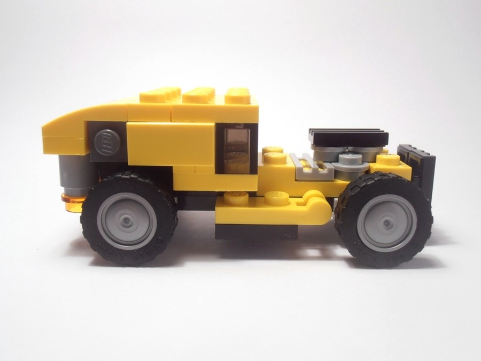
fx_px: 514
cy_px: 180
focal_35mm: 37
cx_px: 240
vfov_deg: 38.7
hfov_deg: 50.1
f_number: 3.9
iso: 80
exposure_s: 1/40
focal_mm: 6.61
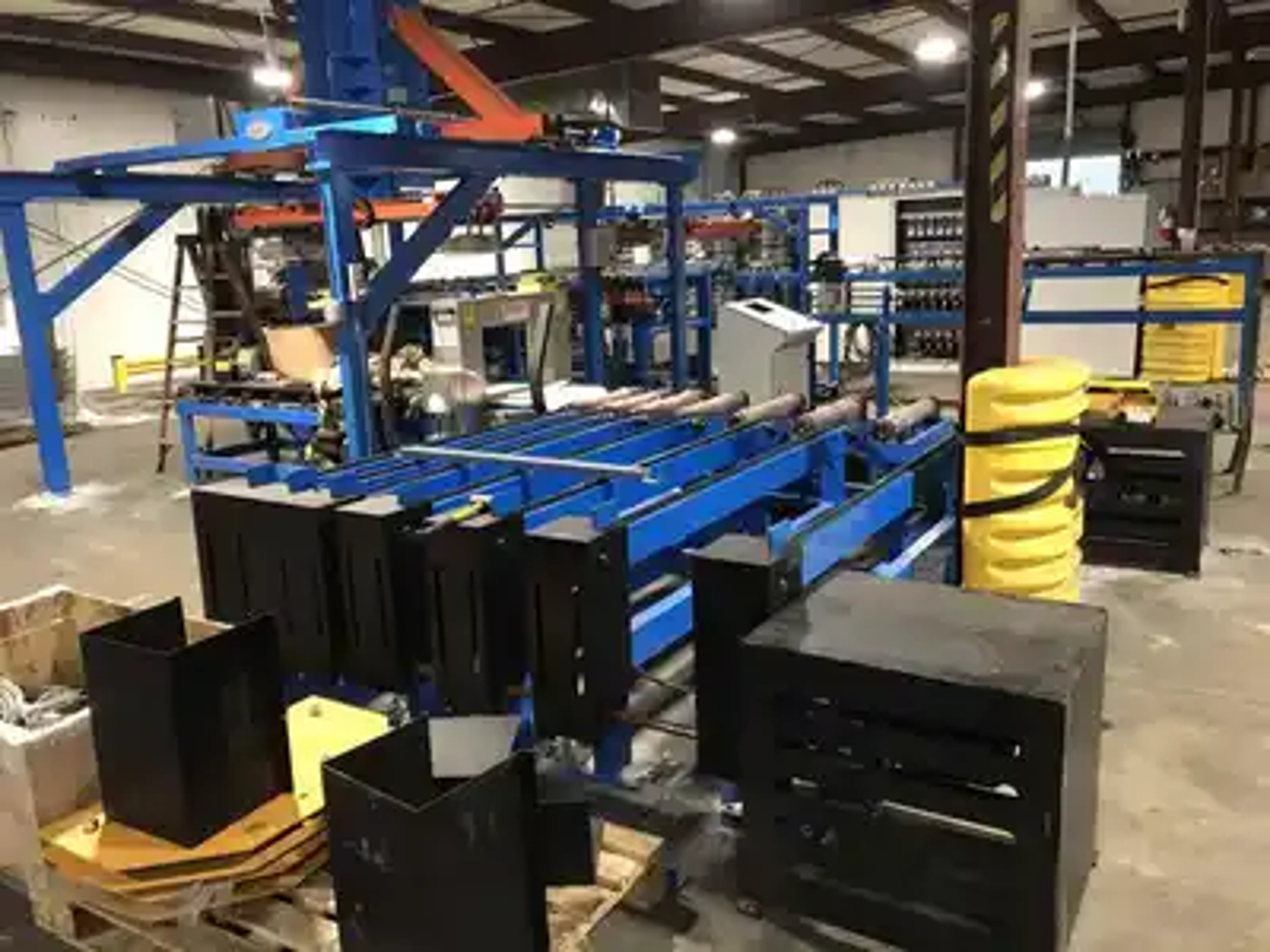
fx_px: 1027
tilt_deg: -11.7
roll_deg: +0.6
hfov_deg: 63.4
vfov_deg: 49.7
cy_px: 476
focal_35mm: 28
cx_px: 635
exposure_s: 1/15
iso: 64
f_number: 1.8
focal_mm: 3.99
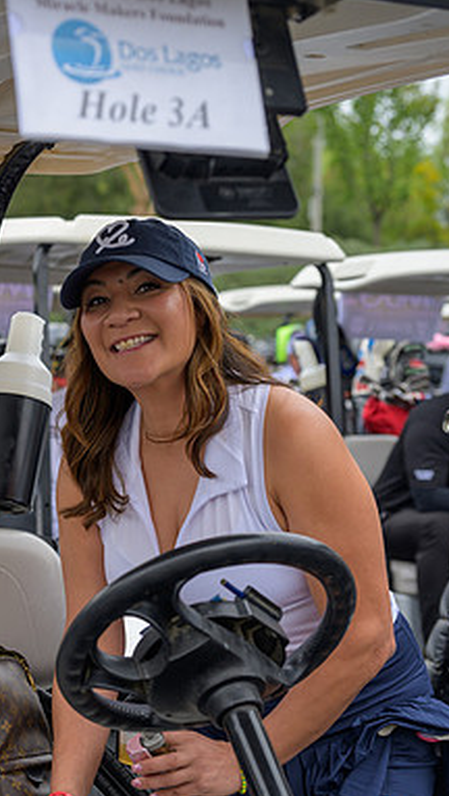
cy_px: 398
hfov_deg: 14.2
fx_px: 1774
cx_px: -2
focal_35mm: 84
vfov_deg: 25.3
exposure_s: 1/200
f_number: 4
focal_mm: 53
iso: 100
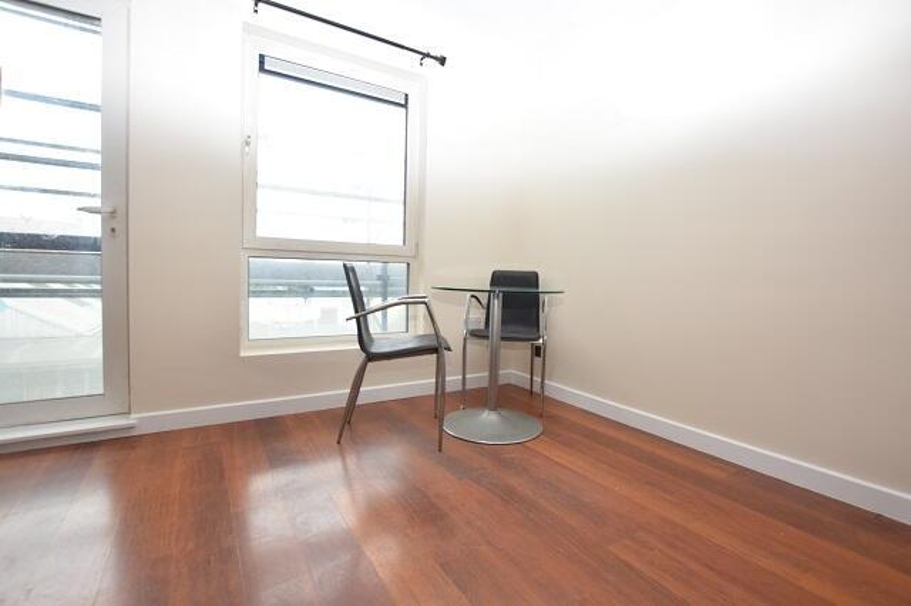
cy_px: 303
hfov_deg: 95.0
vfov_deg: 72.0
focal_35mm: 16
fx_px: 417
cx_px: 456
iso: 560
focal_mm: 11
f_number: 5.6
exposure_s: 1/125
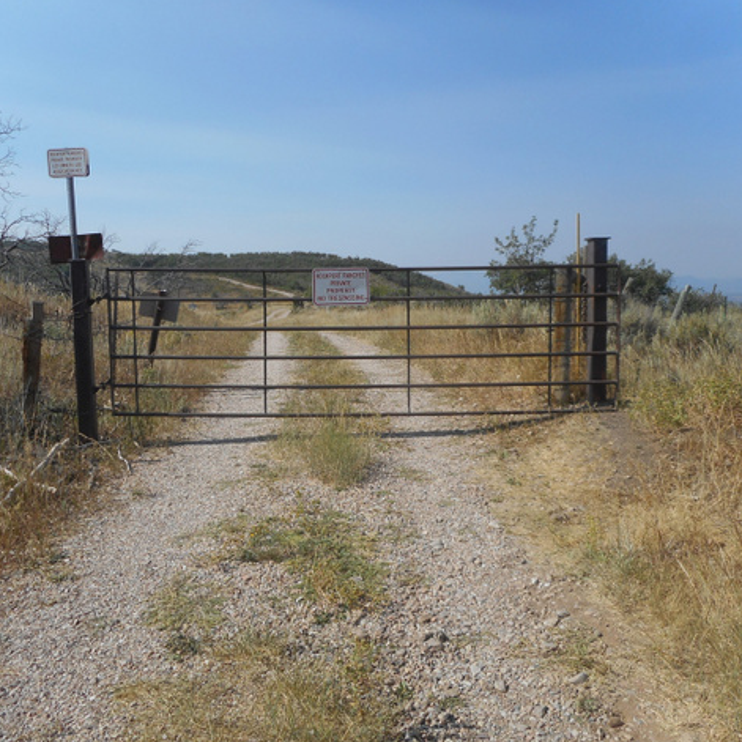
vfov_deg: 54.0
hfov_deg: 54.0
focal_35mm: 30
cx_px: 350
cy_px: 372
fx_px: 728
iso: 80
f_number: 3.7
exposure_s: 1/1000
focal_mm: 4.5
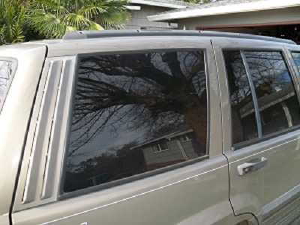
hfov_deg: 52.6
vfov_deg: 40.7
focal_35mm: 35
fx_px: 303
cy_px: 112
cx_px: 150
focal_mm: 6.2
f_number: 3.5
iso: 250
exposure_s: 1/500
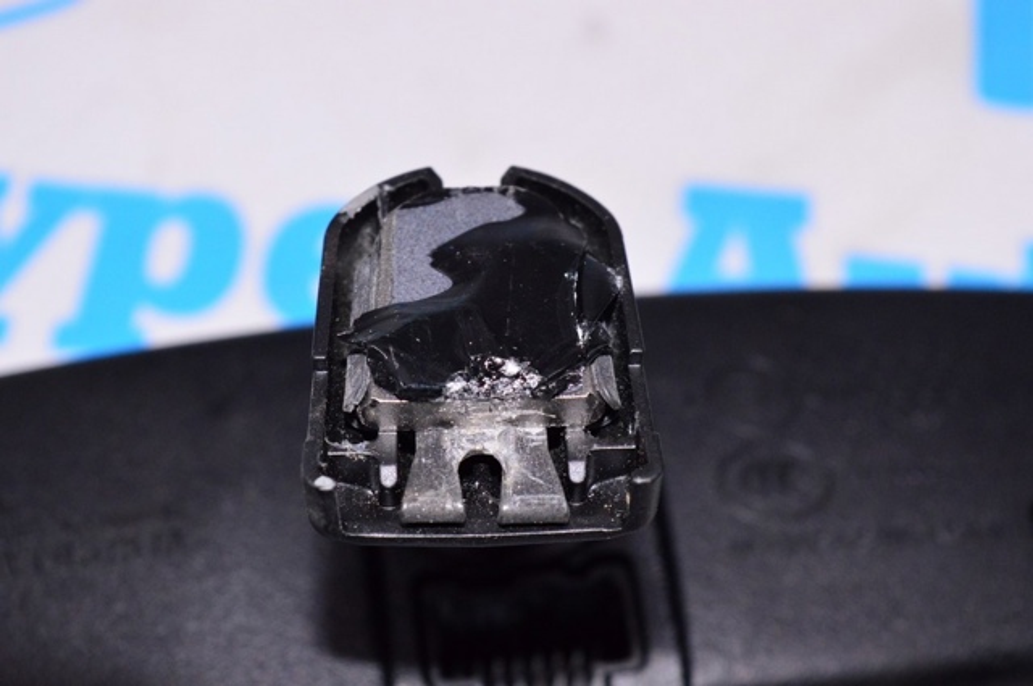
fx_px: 2364
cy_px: 343
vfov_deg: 16.5
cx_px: 516
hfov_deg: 24.6
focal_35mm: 82
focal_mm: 55
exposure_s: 1/200
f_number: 8
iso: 1600
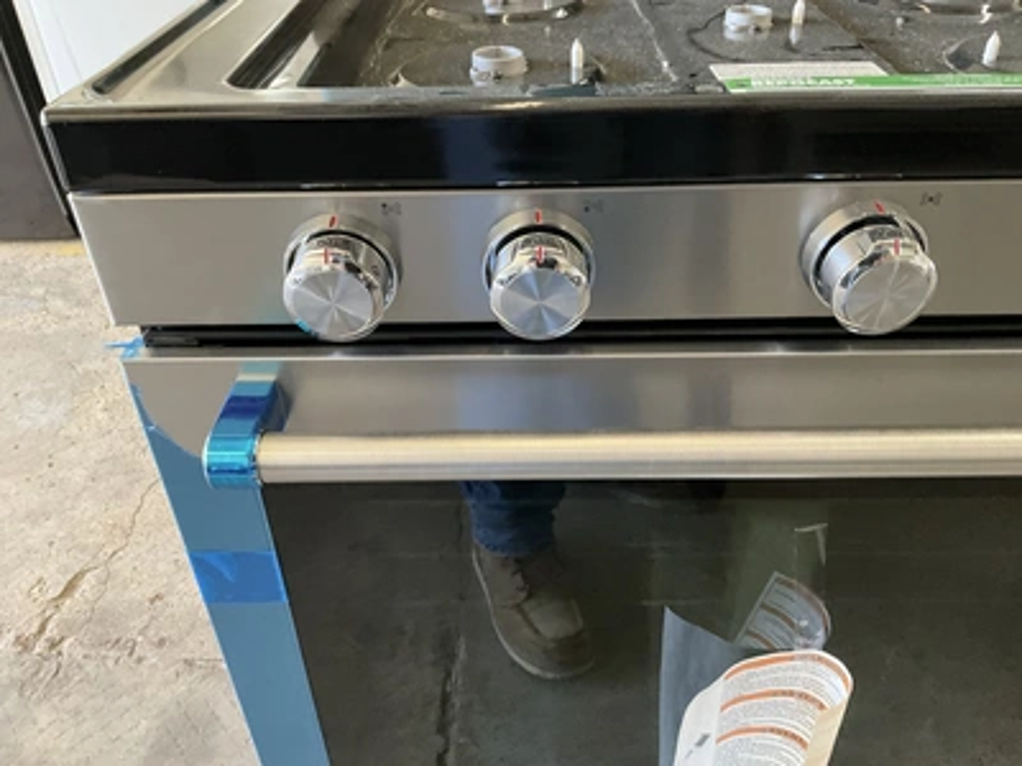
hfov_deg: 61.7
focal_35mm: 29
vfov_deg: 48.2
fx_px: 856
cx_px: 511
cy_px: 383
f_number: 1.8
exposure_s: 1/60
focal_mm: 3
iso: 250
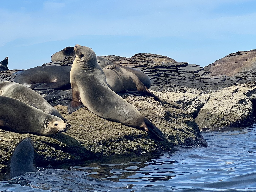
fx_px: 570
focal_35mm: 77
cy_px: 96
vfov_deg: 19.1
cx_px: 128
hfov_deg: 25.3
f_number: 2.8
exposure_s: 1/1248
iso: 32
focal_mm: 9
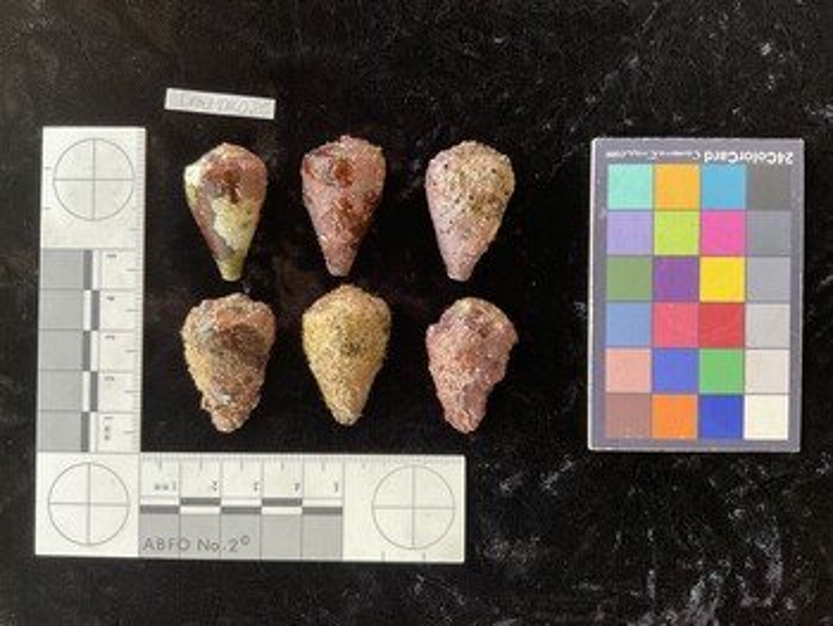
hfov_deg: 61.6
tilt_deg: -89.7
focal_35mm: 29
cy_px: 313
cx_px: 416
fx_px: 698
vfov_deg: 48.3
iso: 80
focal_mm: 3
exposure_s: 1/60
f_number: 1.8
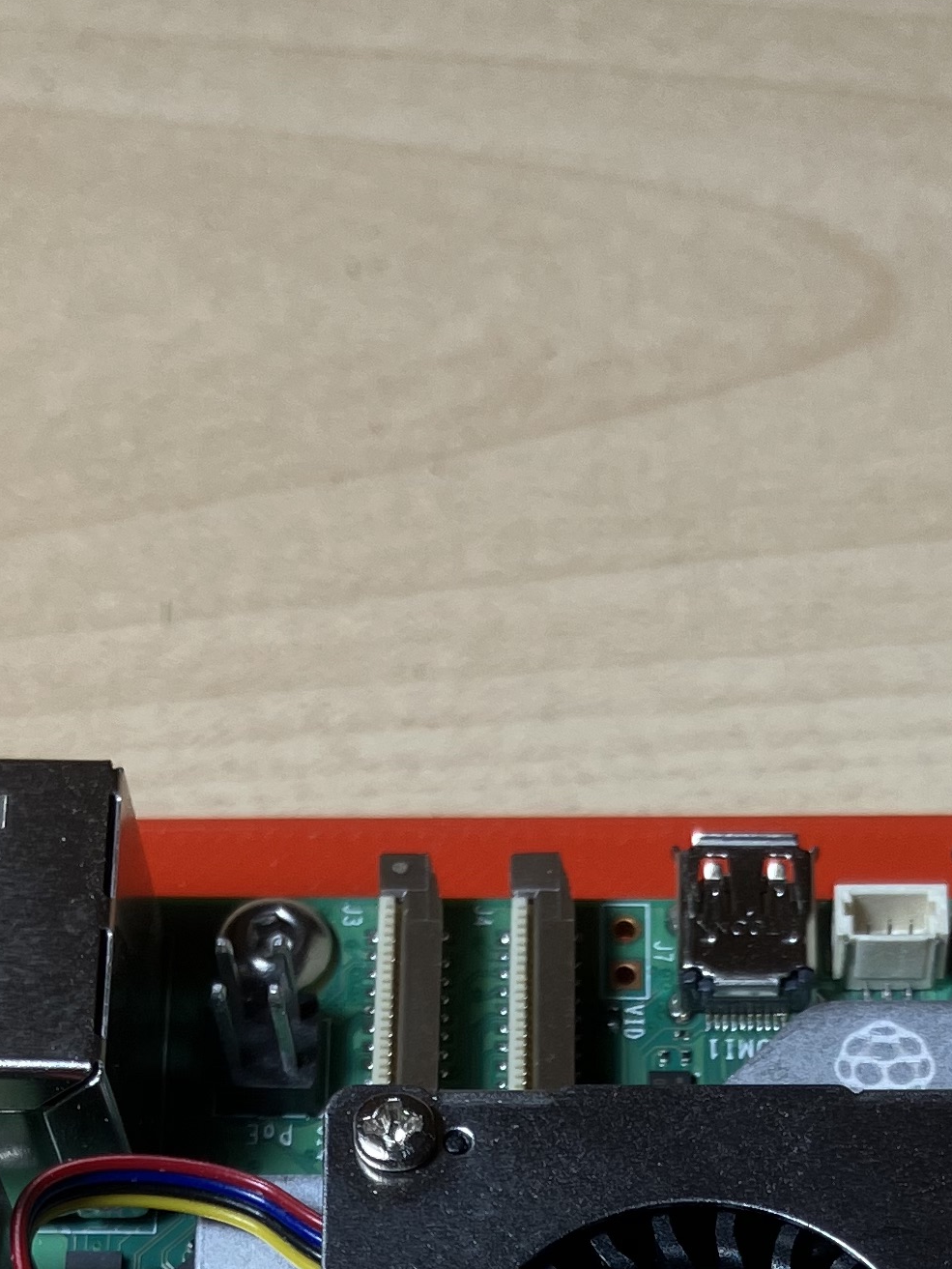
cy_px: 1672
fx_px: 3153
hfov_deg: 17.0
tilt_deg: -68.1
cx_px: 785
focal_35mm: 86
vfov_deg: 20.7
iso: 25
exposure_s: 1/193
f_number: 1.8
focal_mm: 3.99
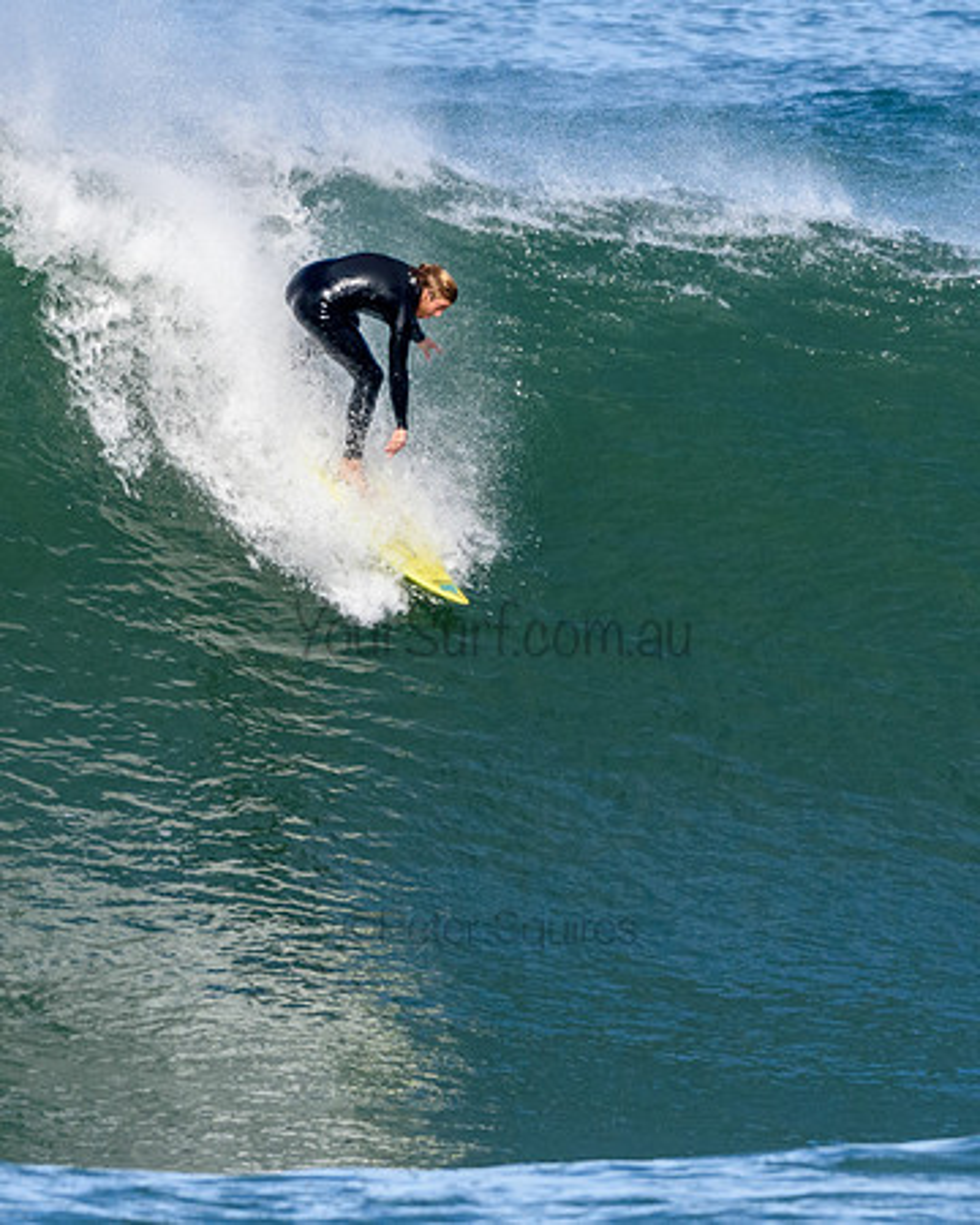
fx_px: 37073
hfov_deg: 1.5
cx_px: 958
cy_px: 394
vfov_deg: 1.9
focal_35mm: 1023
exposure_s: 1/2000
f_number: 5.6
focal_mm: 310
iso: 450
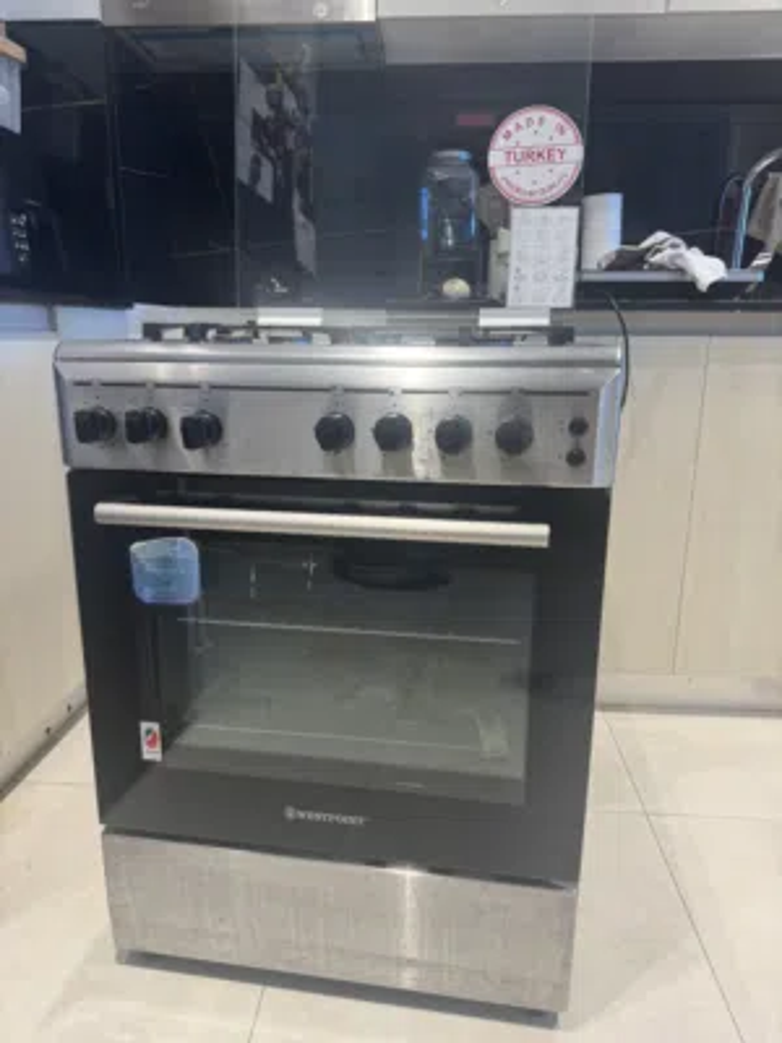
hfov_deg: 56.8
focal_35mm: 24
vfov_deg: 71.6
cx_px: 391
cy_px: 522
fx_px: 723
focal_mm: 6.76
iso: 160
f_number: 1.78
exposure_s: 1/50
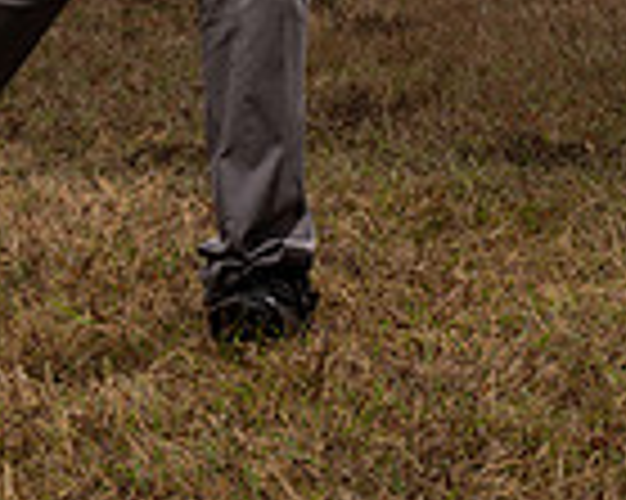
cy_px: -505
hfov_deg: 10.1
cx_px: 144
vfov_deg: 7.7
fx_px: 3536
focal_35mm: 191
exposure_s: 1/250
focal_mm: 63
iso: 200
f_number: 8
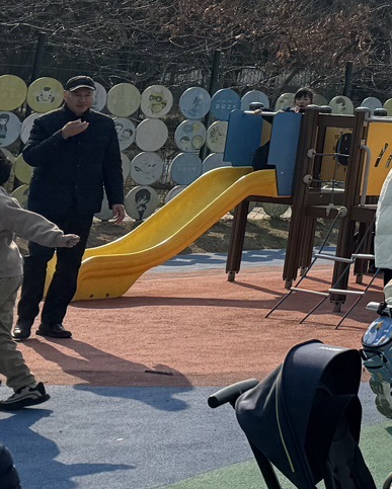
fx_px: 1405
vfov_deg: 18.4
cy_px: -141
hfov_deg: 12.3
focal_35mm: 97
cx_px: 959
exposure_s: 1/4608
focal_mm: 6.86
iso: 80
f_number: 1.78
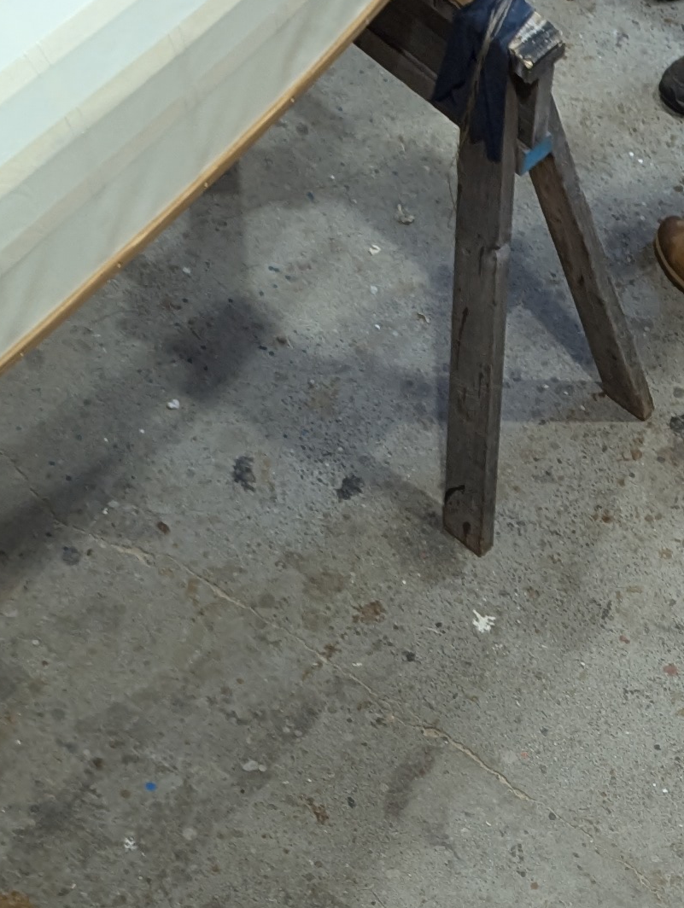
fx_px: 2418
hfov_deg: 15.5
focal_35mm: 92
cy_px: 1510
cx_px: 821
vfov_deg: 18.0
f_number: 1.85
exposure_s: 1/120
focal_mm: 6.81
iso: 81
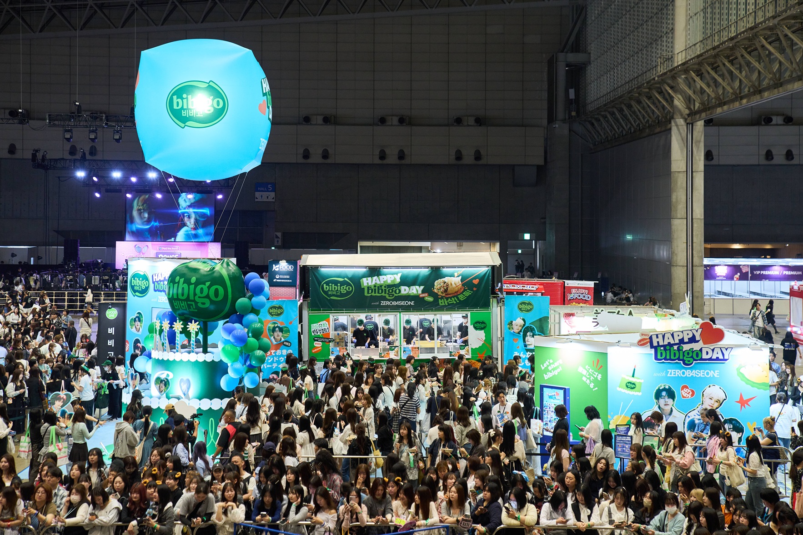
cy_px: 268
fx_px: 1383
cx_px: 402
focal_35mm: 62
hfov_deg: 32.4
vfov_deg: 21.9
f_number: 3.2
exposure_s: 1/160
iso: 1600
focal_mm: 62
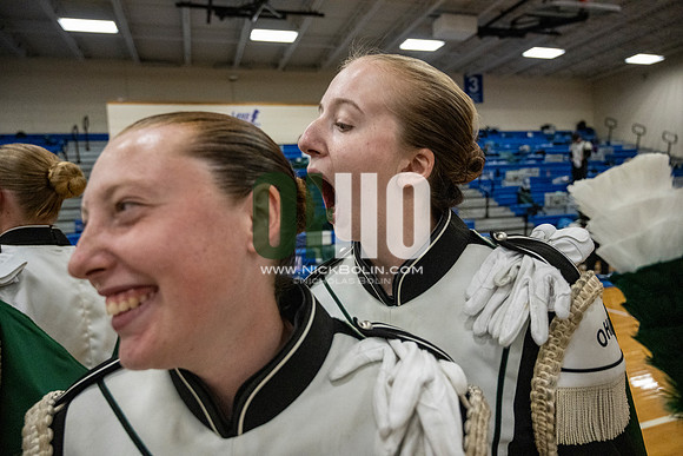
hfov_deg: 73.7
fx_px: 455
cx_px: 342
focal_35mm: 24
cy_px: 228
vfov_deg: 53.2
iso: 8000
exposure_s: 1/800
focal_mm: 24
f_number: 4
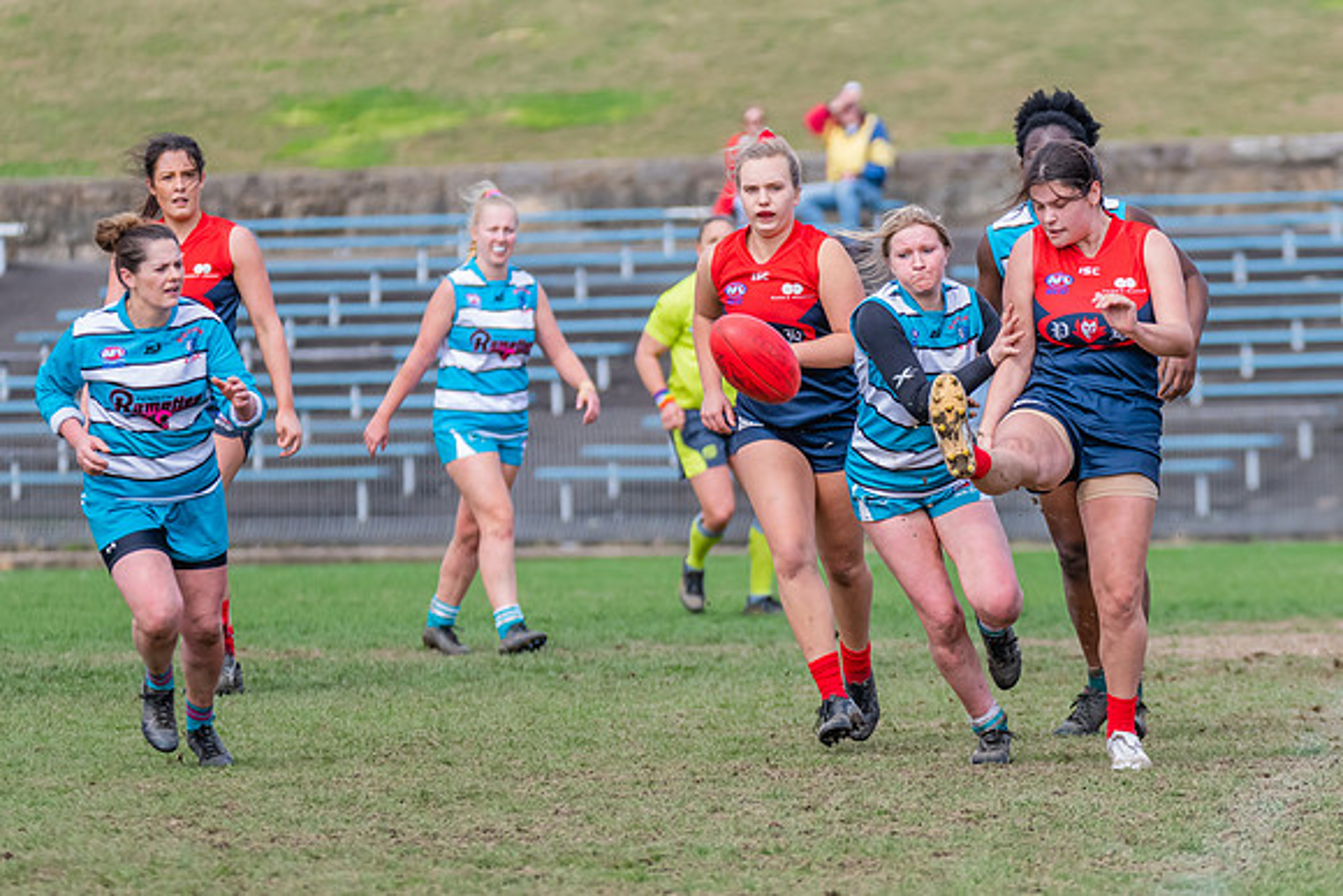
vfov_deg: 3.2
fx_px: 16040
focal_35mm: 430
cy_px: 493
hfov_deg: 4.8
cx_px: 1010
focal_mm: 280
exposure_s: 1/1600
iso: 800
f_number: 6.3
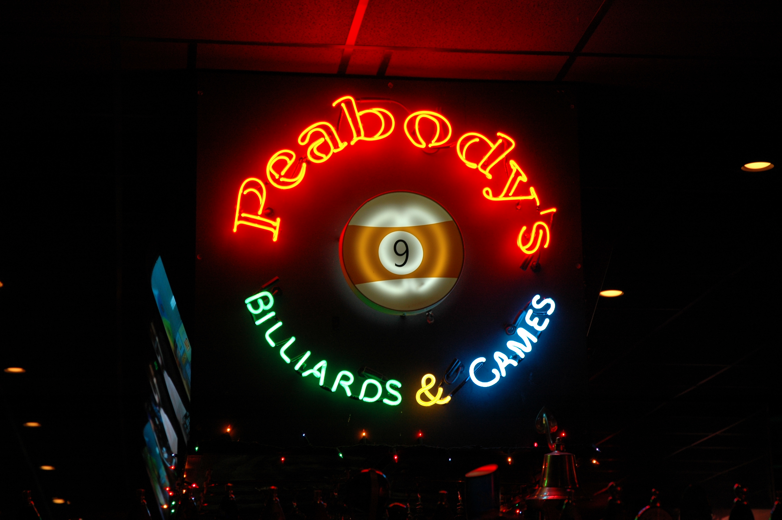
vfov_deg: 16.2
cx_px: 391
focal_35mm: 84
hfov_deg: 24.2
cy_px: 260
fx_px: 1823
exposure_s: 1/25
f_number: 4.5
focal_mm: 56
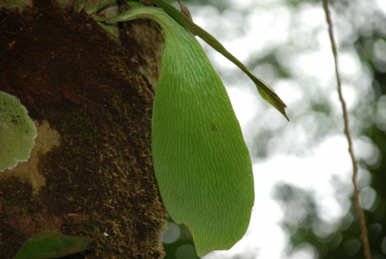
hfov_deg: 10.1
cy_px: 130
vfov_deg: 6.8
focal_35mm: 202
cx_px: 193
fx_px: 2174
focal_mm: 135
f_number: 5.6
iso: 200
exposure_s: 1/60
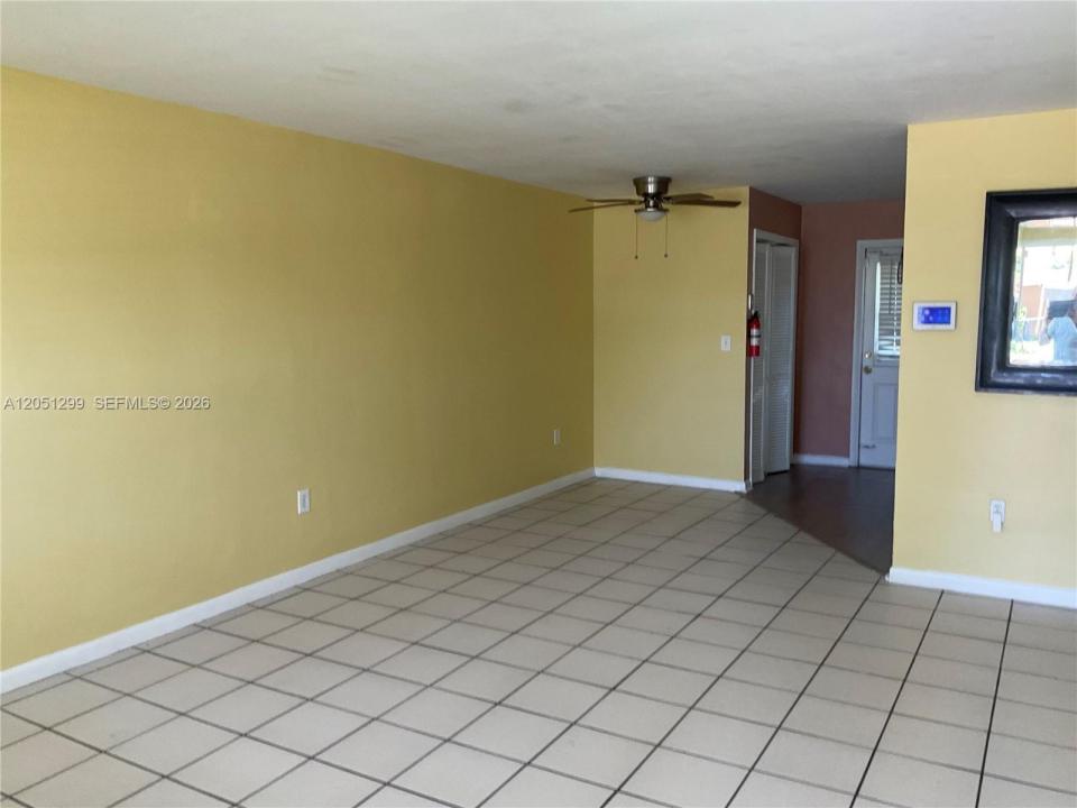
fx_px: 902
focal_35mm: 29
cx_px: 538
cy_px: 404
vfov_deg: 48.2
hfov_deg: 61.7
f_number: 1.8
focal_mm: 3
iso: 50
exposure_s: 1/60
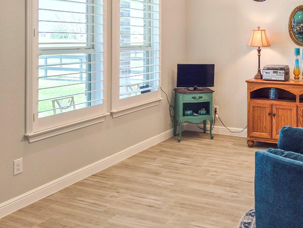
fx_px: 333
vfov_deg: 37.6
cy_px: 92
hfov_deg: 46.4
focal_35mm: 38
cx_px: 242
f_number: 1.8
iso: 40
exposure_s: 1/120
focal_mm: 5.4
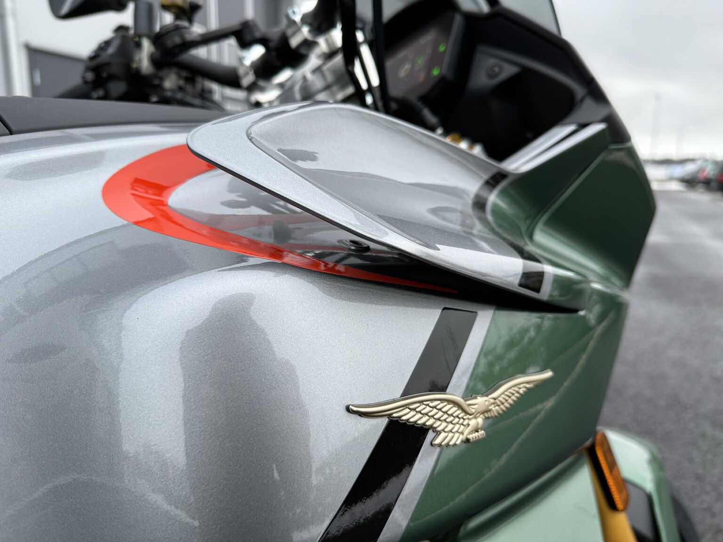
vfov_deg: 56.8
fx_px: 501
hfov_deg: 71.6
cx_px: 362
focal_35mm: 24
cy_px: 271
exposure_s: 1/181
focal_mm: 6.86
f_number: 1.78
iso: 64
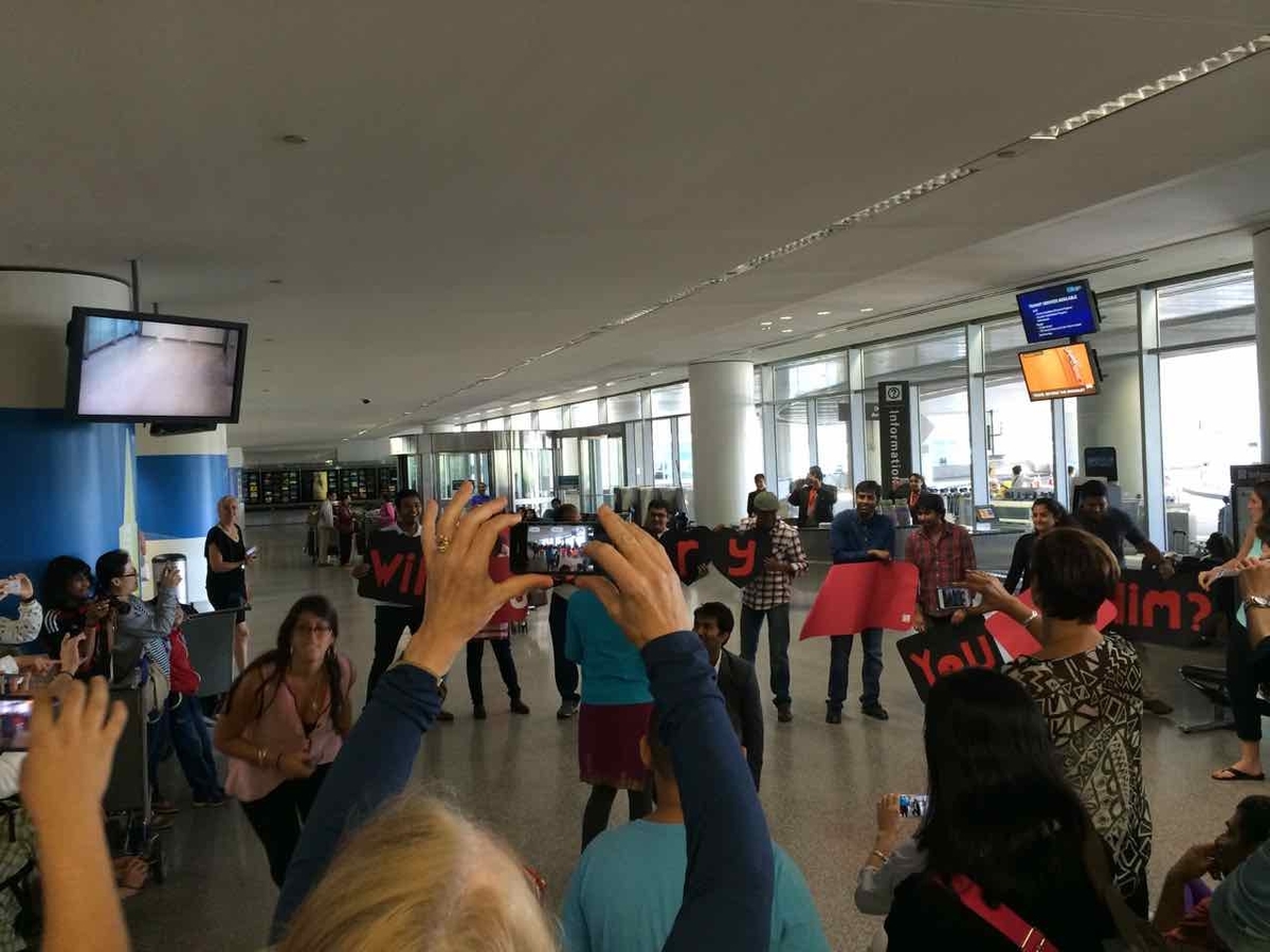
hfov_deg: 60.0
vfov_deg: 46.8
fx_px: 1101
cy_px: 476
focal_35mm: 30
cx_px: 635
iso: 100
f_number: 2.2
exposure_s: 1/30
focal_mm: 4.12
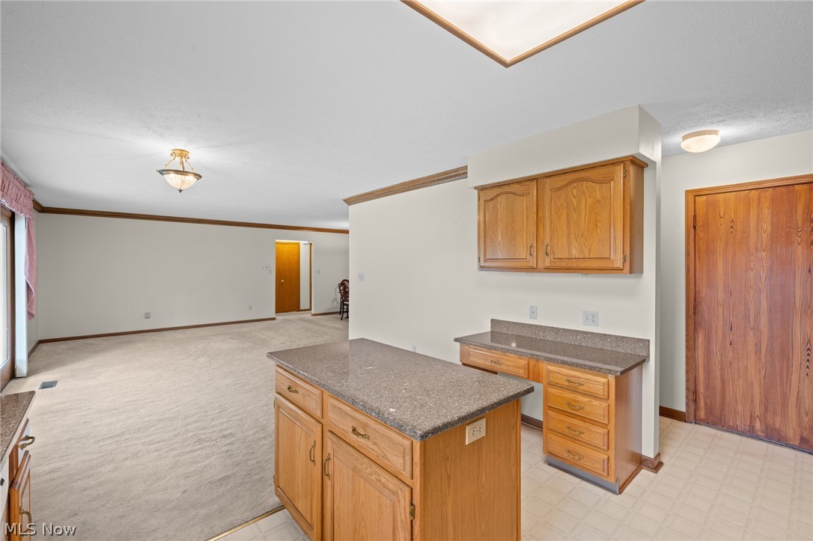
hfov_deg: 100.4
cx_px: 406
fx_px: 339
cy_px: 270
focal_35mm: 15
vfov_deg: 77.3
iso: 250
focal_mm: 15
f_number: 9
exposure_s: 1/1.67
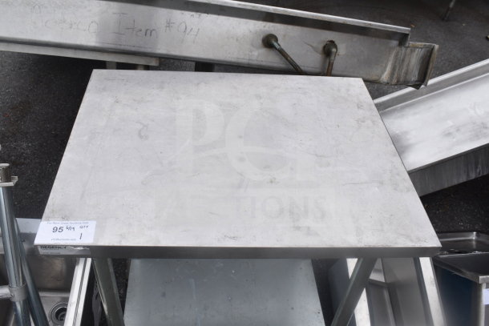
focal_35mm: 33
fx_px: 448
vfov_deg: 40.0
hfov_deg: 57.2
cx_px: 244
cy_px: 163
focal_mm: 22
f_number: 7.1
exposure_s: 1/200
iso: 200
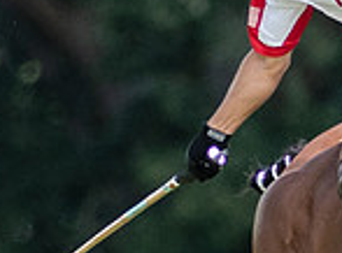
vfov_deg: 0.4
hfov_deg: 0.5
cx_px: 519
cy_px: 284
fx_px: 40510
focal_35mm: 4117
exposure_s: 1/5000
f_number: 2.8
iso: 250
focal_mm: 300
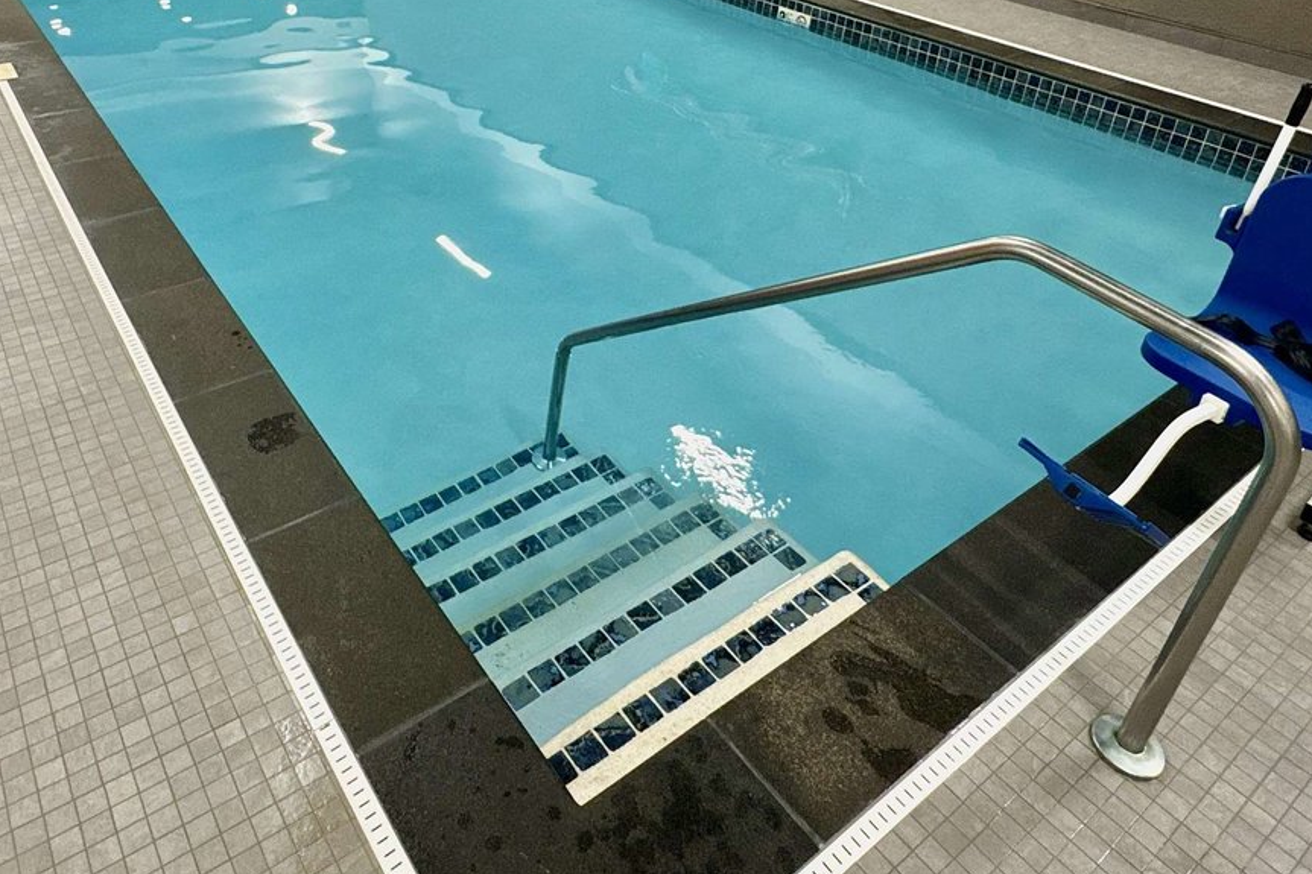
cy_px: 163
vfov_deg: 45.3
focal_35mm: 27
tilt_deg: -25.1
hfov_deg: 67.0
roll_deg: -1.5
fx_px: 984
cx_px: 552
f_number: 2.2
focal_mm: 2.22
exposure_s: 1/120
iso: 250
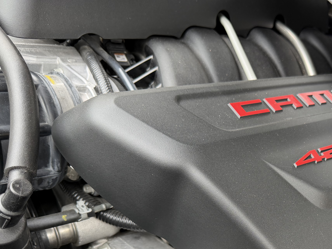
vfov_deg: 34.6
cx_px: 265
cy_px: 207
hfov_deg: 44.6
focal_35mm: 40
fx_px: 384
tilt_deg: -46.3
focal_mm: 6.76
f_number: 1.78
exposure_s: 1/193
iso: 125
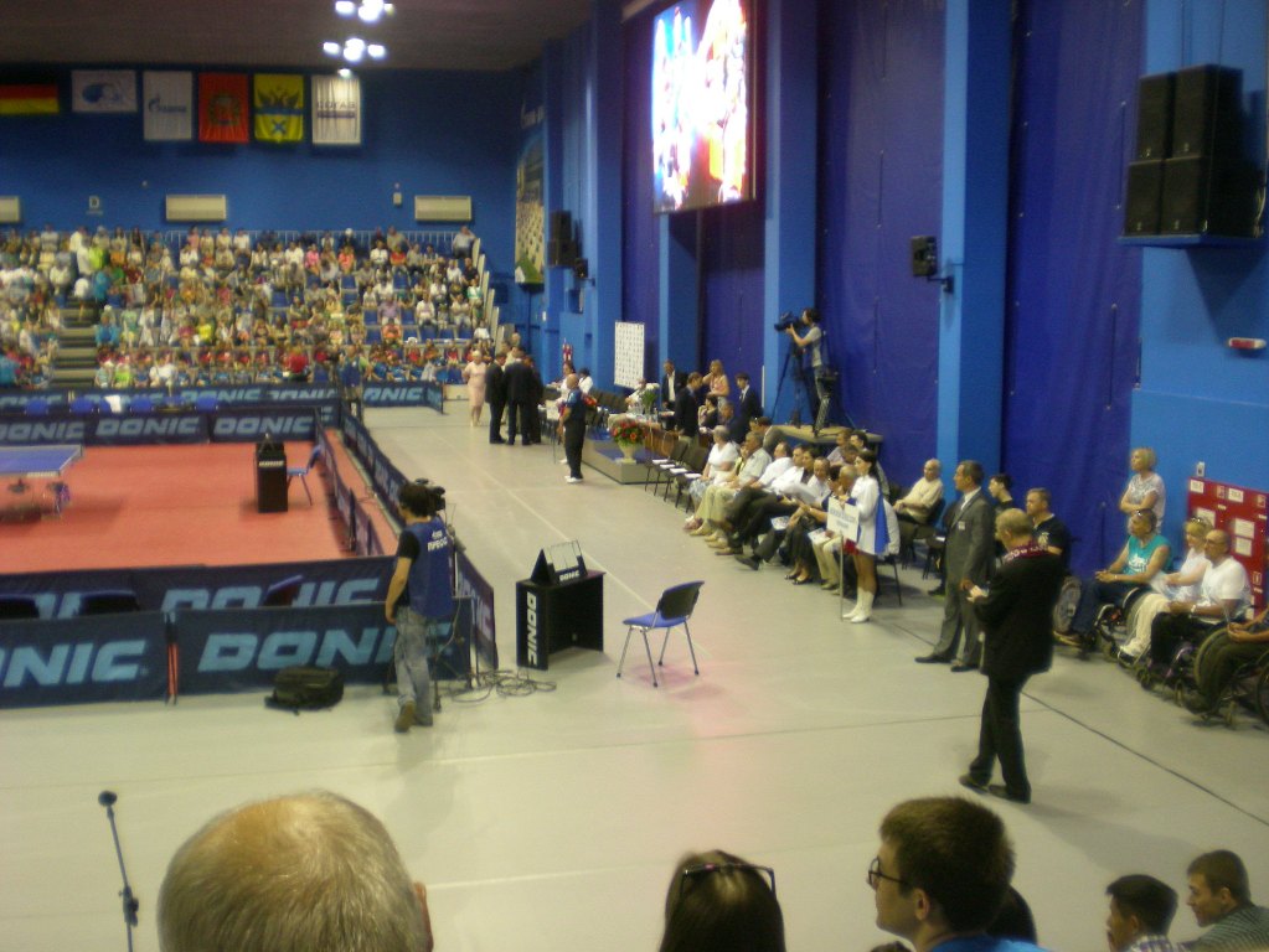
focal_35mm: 38
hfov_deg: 49.0
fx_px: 1394
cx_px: 634
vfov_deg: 37.7
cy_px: 476
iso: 200
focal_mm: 6.3
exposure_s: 1/21.5
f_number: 3.1
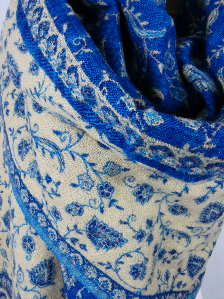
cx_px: 112
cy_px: 150
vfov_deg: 60.0
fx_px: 259
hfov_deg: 46.8
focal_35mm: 30
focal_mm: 5.3
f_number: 7.1
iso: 1600
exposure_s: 1/80
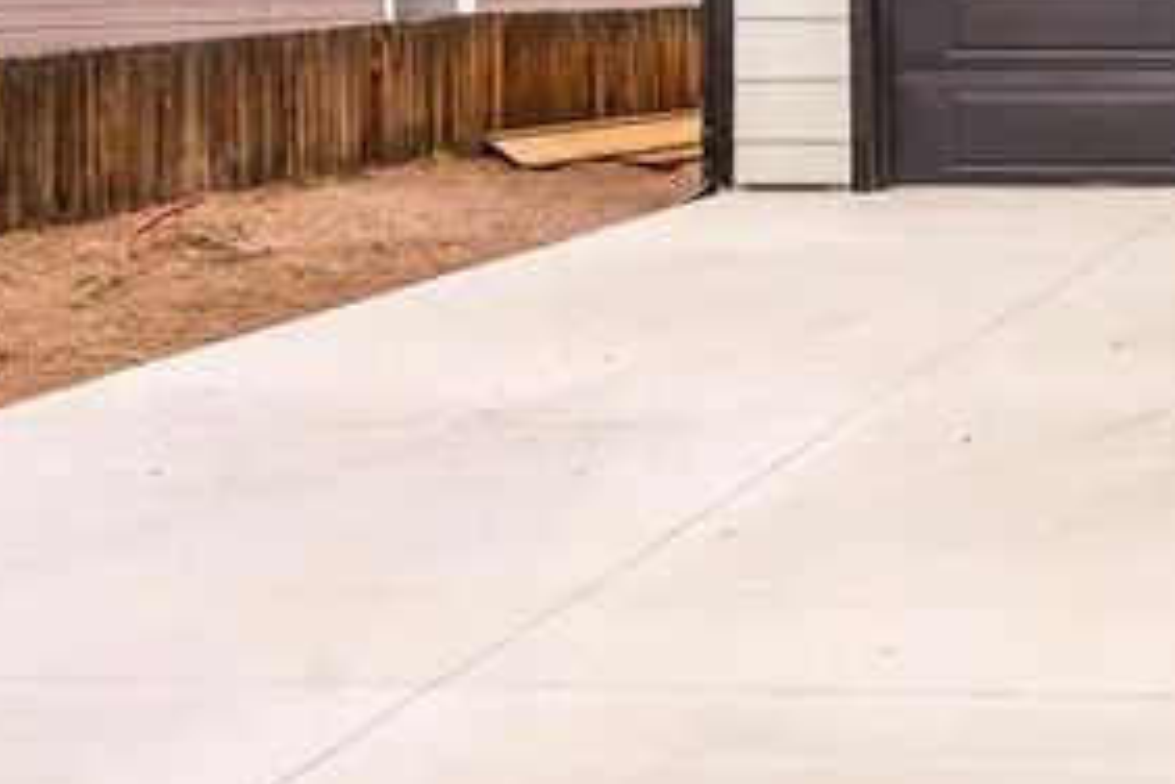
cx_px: 1704
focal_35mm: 69
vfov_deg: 19.2
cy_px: -4
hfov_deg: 23.9
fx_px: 2252
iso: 200
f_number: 8
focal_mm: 19
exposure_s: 1/400
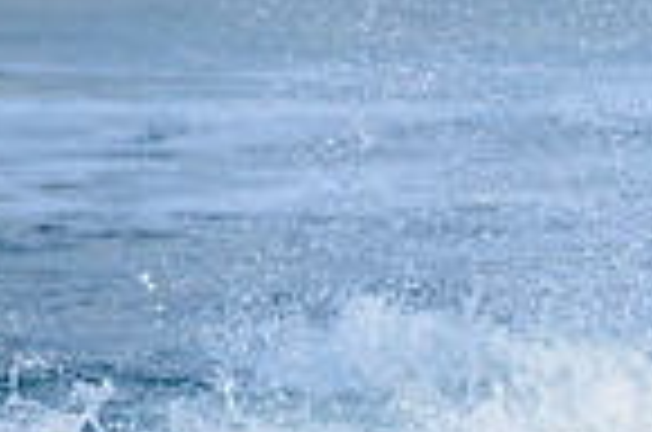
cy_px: 646
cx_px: 1273
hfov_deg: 0.8
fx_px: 44365
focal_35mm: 2455
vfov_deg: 0.6
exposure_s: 1/1250
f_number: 5.6
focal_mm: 500
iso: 560
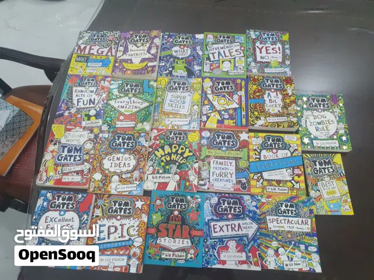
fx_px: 281
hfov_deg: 67.3
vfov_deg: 53.1
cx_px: 187
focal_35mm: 26
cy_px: 140
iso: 400
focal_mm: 4.32
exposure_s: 1/50
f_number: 2.4
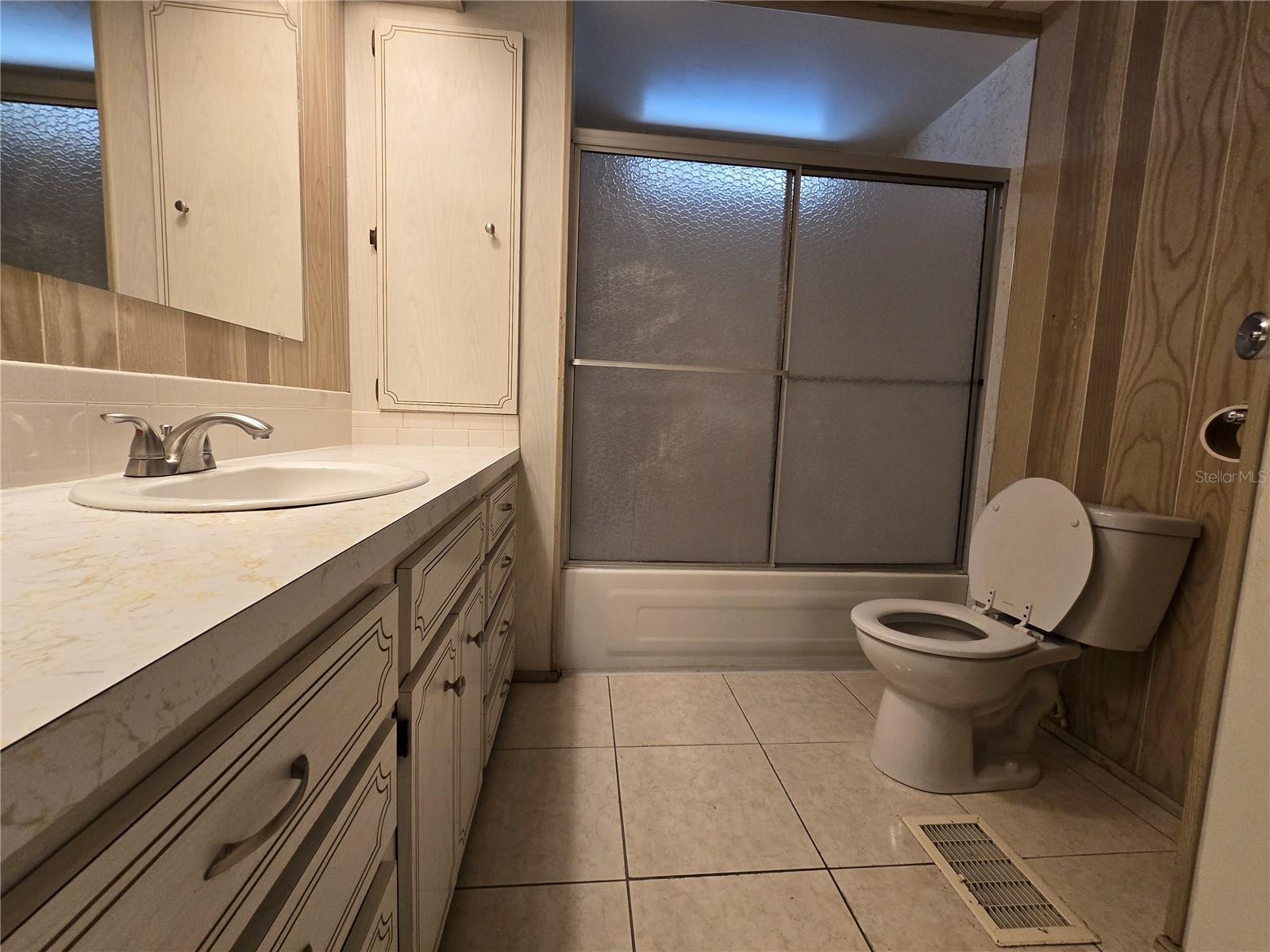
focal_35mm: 13
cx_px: 635
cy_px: 476
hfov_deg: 106.2
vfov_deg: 89.9
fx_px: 477
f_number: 2.2
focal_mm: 2.2
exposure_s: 1/60
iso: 250
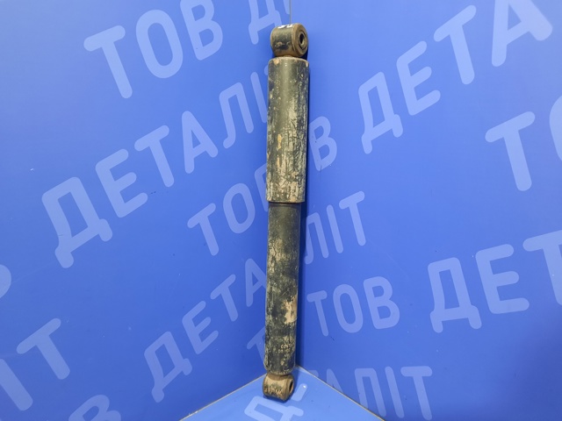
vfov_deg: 54.9
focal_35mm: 25
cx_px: 281
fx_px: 406
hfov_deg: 69.4
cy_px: 210
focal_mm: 4.6
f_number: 2
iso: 500
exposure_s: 1/25
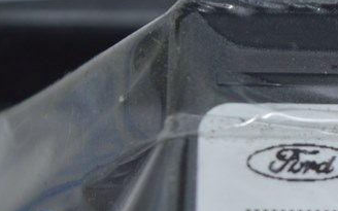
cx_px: 461
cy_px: 209
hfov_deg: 7.9
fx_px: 2419
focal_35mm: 263
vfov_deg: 5.0
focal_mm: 55
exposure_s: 1/50
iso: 400
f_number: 5.6
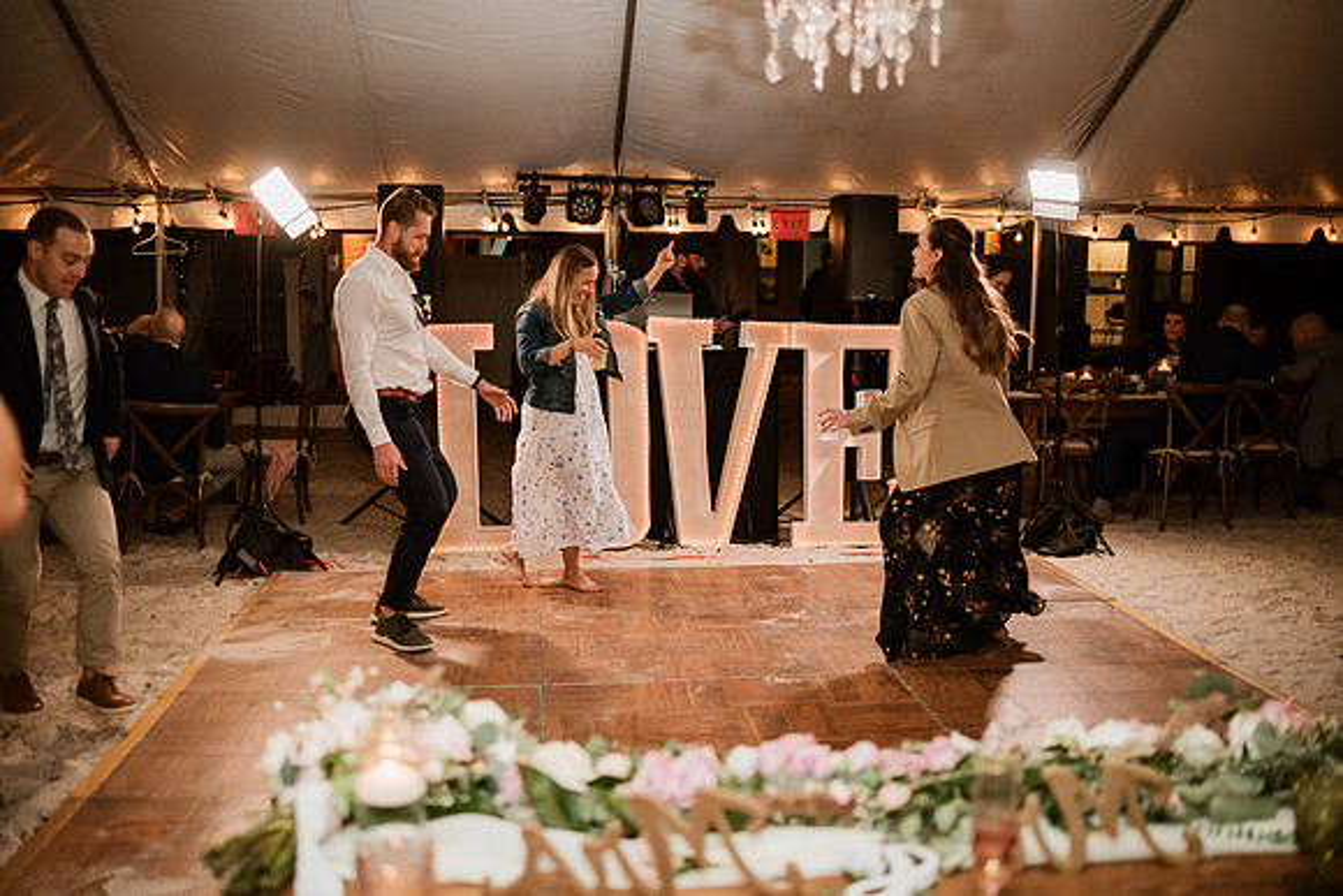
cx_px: 672
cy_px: 448
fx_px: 1306
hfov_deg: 54.4
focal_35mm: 35
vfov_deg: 37.9
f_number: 2
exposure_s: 1/200
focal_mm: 35
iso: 500
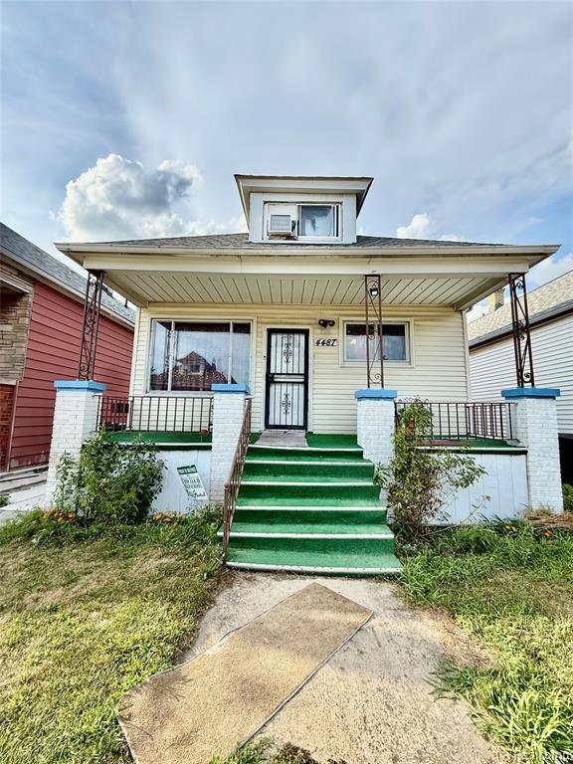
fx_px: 309
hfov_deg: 85.7
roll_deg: -1.4
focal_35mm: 14
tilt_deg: +7.0
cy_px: 382
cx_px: 286
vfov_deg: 102.1
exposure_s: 1/864
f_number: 2.2
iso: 64
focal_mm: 2.22
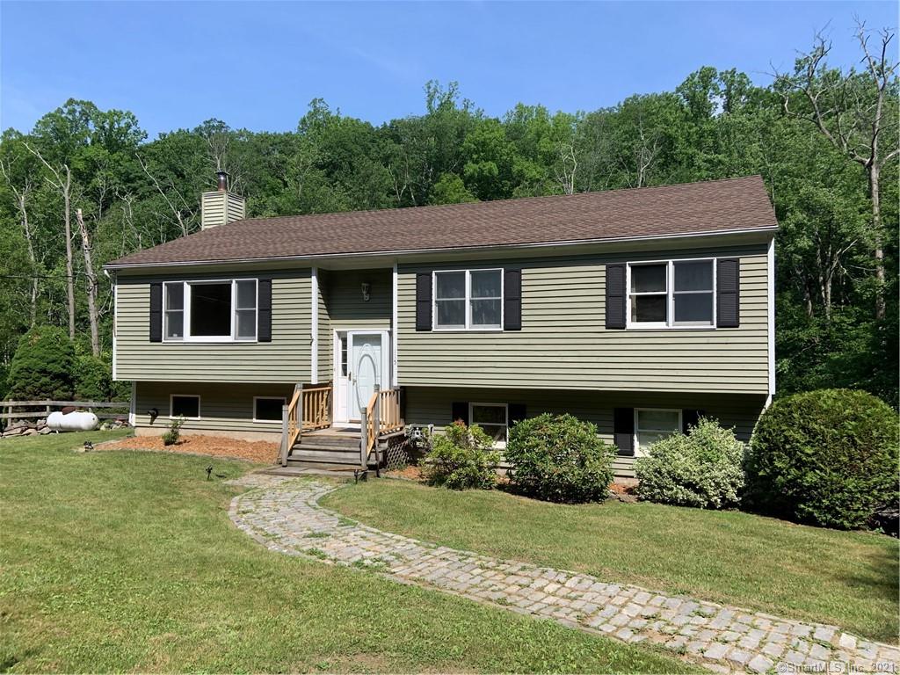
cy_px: 338
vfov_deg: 53.1
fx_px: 676
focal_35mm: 26
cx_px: 450
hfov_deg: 67.3
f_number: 1.8
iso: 25
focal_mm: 4.25
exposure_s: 1/1661
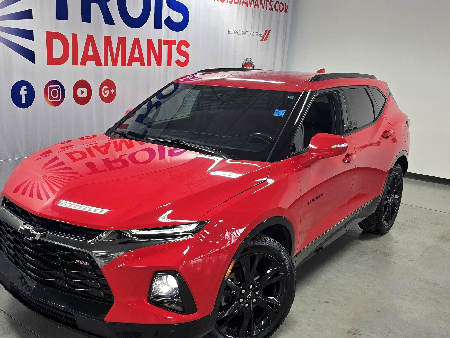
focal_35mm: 31
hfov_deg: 57.7
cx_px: 173
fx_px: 403
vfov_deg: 45.4
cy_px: 162
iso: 80
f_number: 1.7
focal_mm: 6.3
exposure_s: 1/120
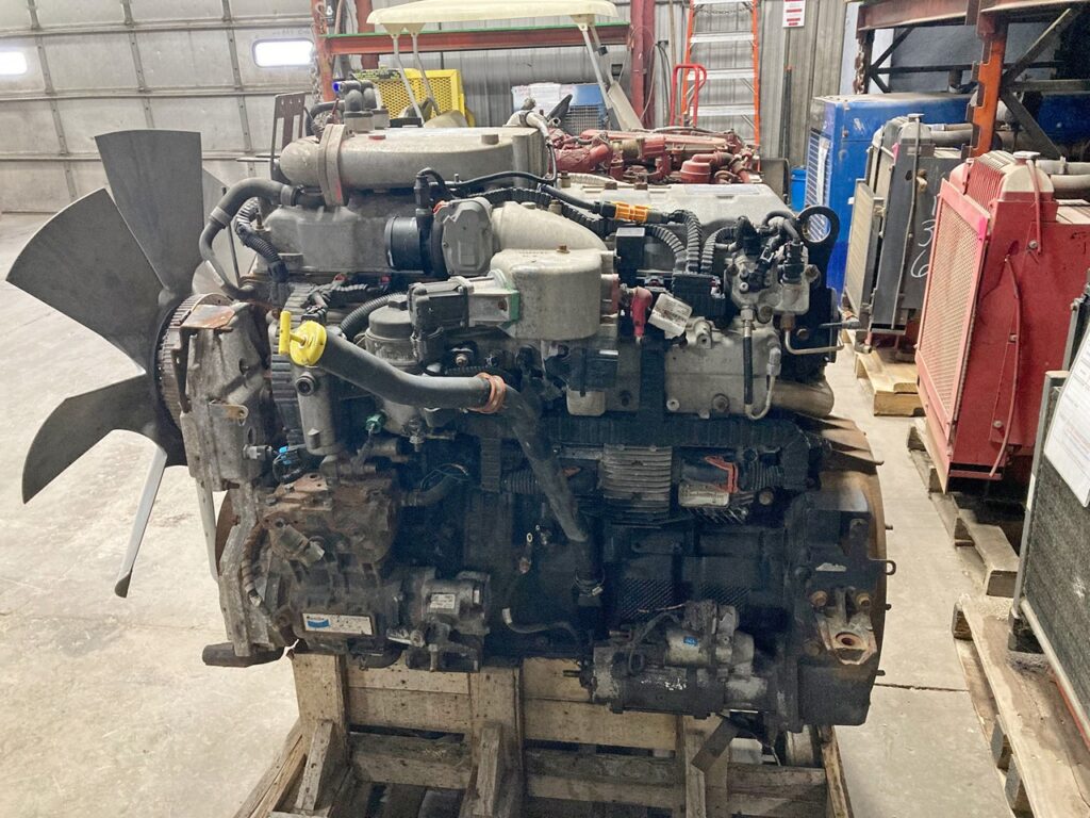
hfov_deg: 63.4
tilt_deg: -22.0
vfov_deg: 49.7
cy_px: 409
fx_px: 882
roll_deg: +1.7
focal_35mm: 28
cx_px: 545
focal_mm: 3.99
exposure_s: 1/40
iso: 400
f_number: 1.8
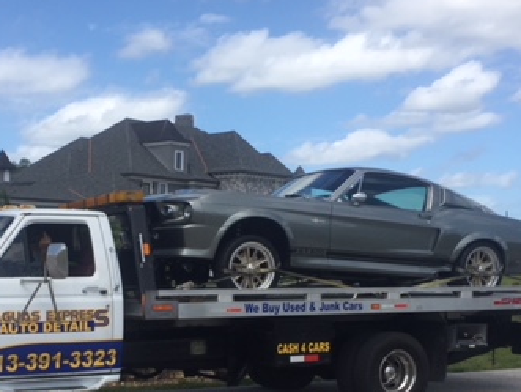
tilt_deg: -4.8
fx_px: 844
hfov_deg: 34.1
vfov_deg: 25.8
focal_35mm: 56
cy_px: 291
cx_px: 184
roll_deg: -1.6
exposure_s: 1/2083
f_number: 2.2
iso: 32
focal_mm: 4.15
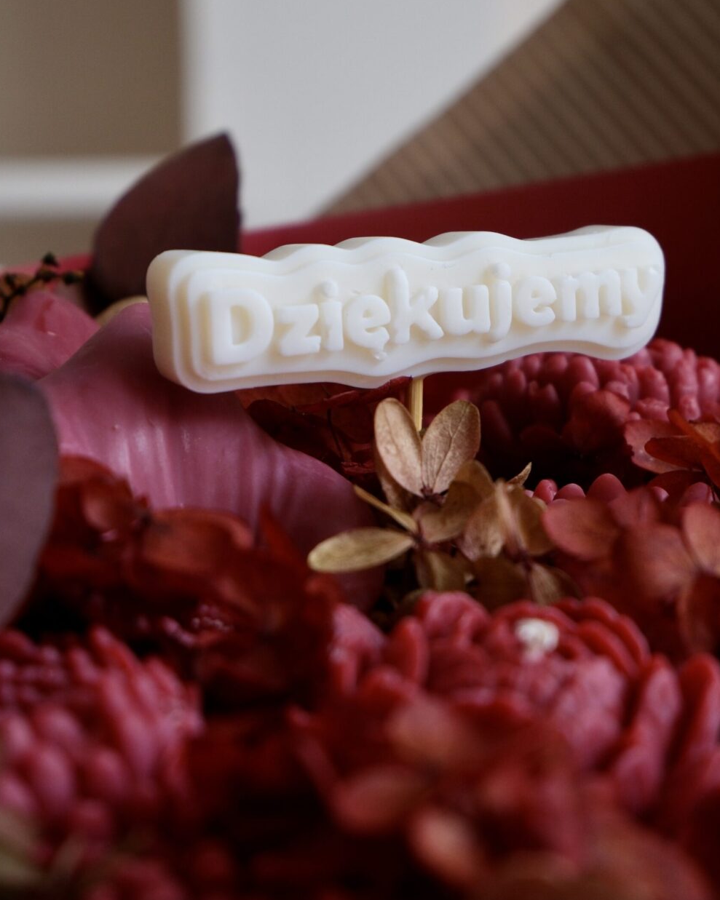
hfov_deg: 20.7
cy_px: 391
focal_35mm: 74
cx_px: 359
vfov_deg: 25.7
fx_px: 1972
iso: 1000
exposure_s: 1/240
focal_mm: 43.2
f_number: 5.6
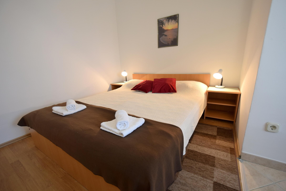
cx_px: 143
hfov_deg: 100.4
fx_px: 119
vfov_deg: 77.3
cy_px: 96
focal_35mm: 15
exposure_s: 1/60
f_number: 4
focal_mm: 10
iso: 400
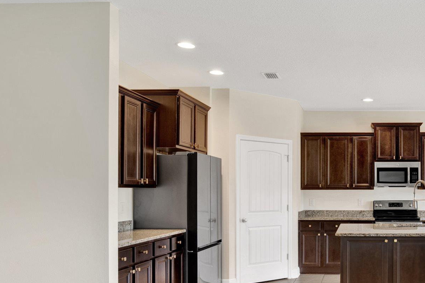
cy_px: 187
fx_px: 401
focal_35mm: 34
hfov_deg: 51.5
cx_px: 353
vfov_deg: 38.5
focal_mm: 20
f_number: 11
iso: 200
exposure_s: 1/4
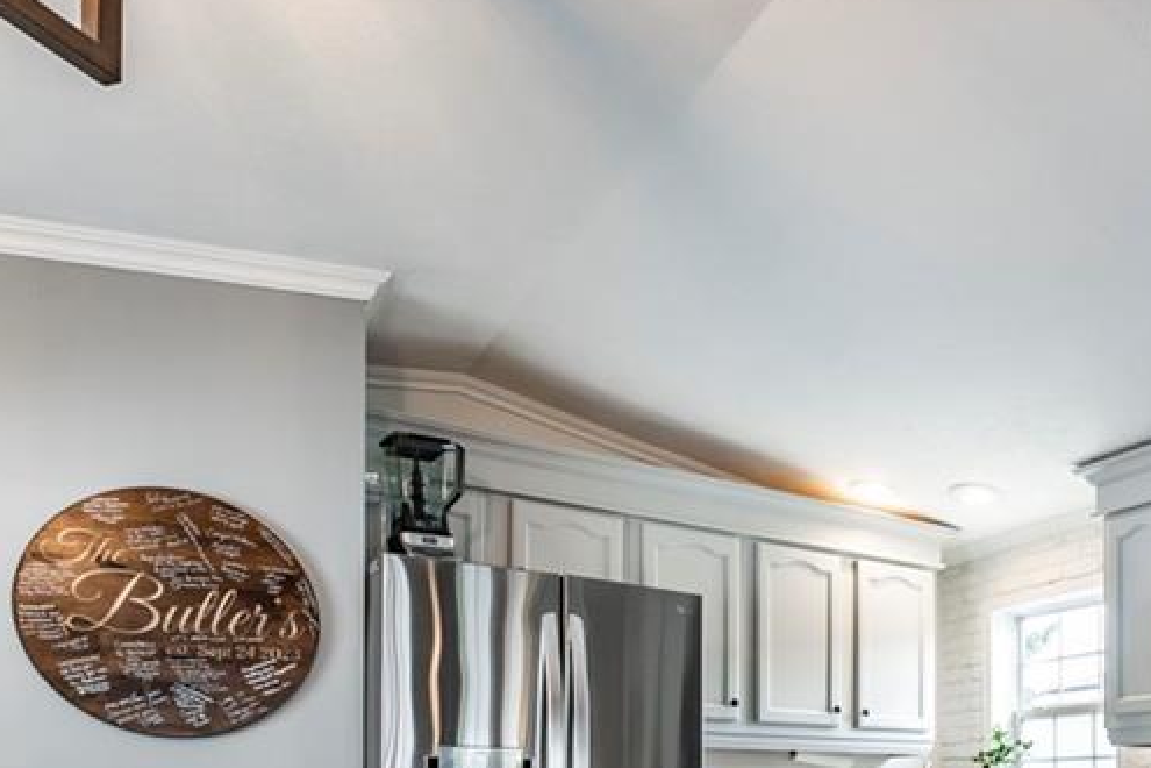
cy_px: 777
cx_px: 918
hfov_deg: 56.0
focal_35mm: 31
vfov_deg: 37.5
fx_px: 991
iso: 160
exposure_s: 1/8
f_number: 8
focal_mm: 10
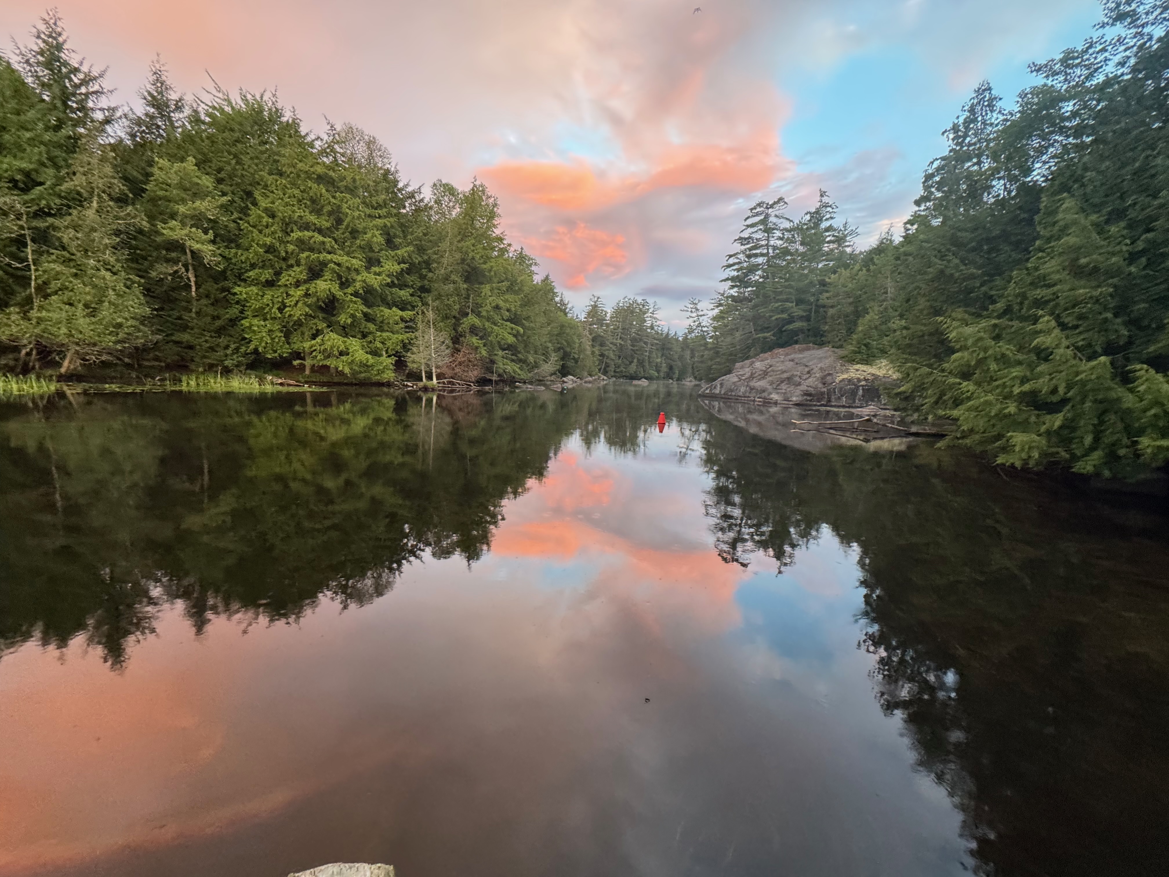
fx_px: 473
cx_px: 584
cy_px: 438
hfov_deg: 102.1
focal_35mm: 14
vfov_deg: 85.7
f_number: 2.2
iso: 500
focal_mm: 2.22
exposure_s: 1/60
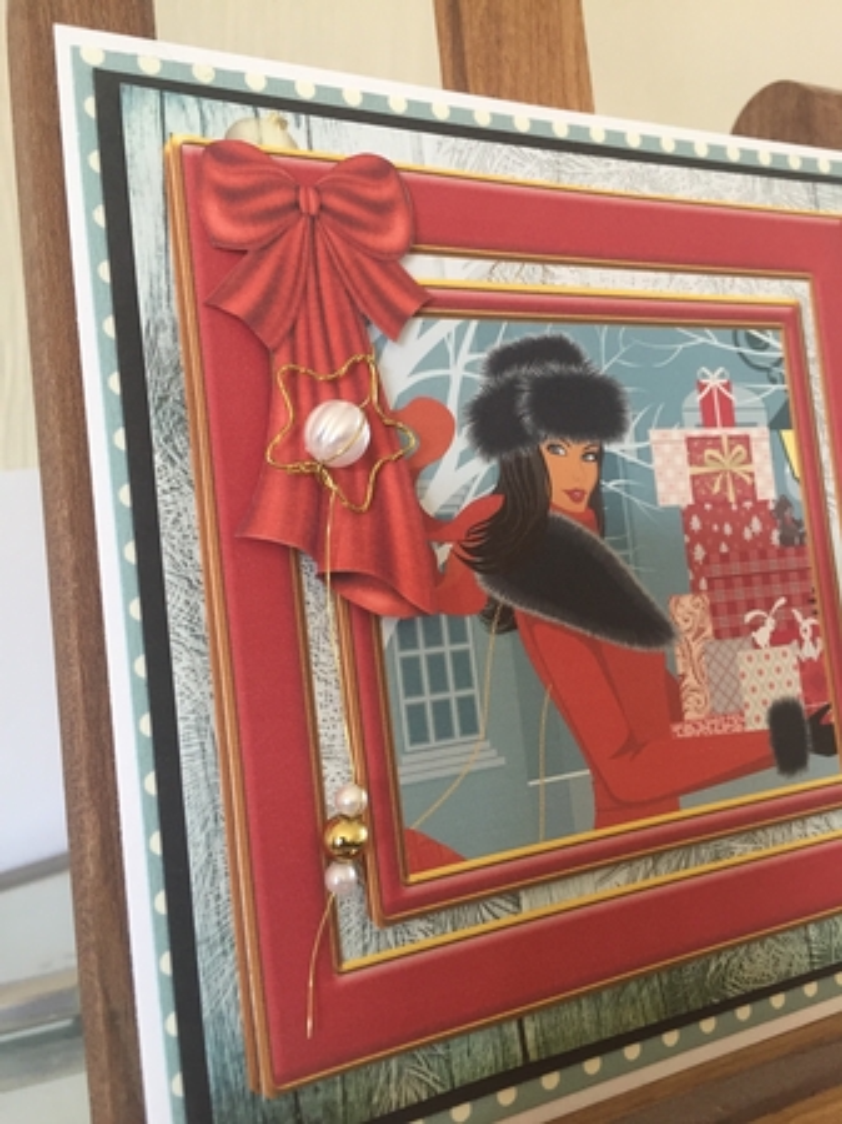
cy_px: 562
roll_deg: +0.0
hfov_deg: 48.2
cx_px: 421
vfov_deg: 61.7
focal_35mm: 29
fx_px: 941
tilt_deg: -9.4
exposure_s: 1/33
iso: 125
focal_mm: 4.15
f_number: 2.2
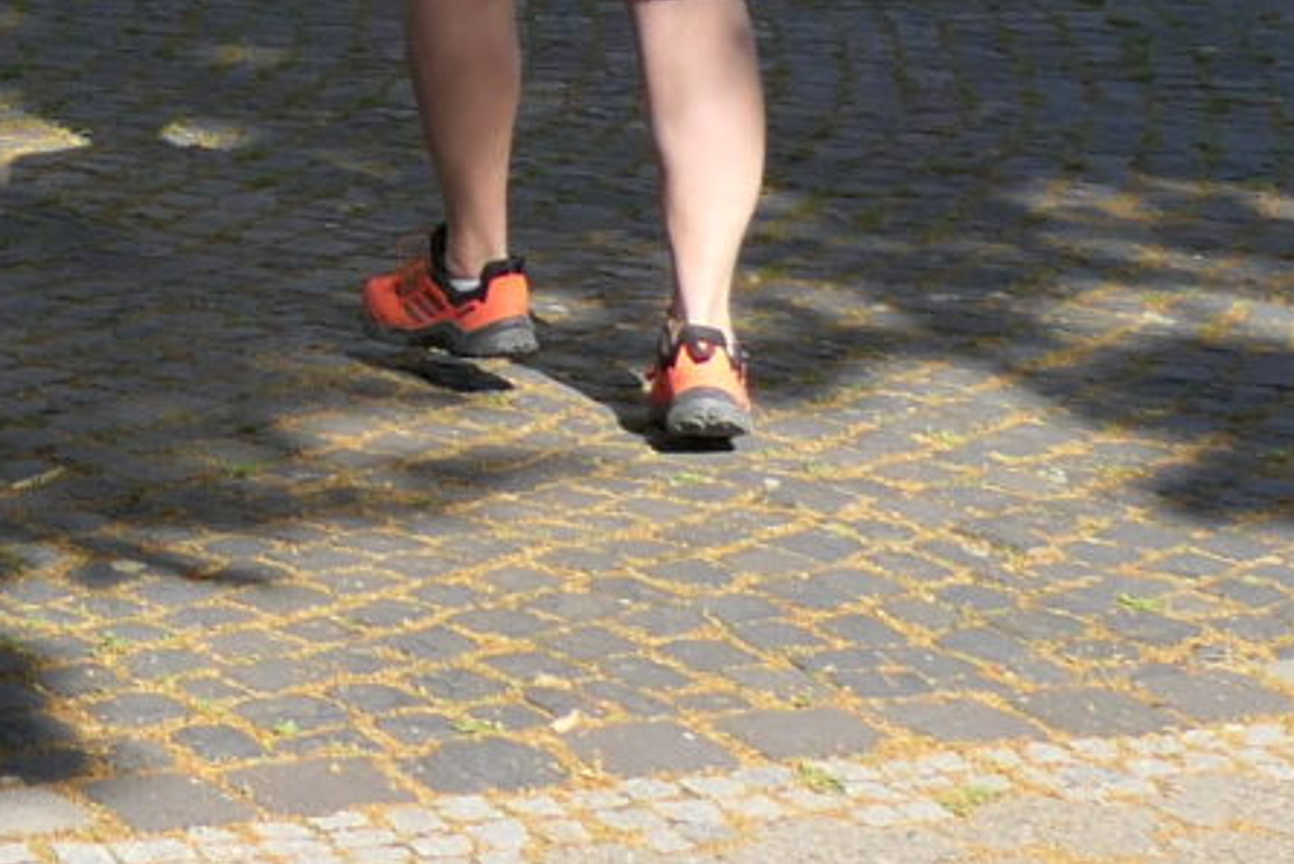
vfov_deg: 9.5
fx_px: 4962
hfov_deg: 14.0
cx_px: -582
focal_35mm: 138
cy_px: -601
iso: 125
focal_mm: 8.9
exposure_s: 1/500
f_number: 4
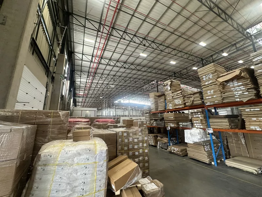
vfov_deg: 85.7
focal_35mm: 14
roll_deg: +0.5
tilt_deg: +12.0
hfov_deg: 102.1
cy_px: 98
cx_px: 131
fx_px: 106
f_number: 2.2
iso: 200
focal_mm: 2.22
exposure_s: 1/99
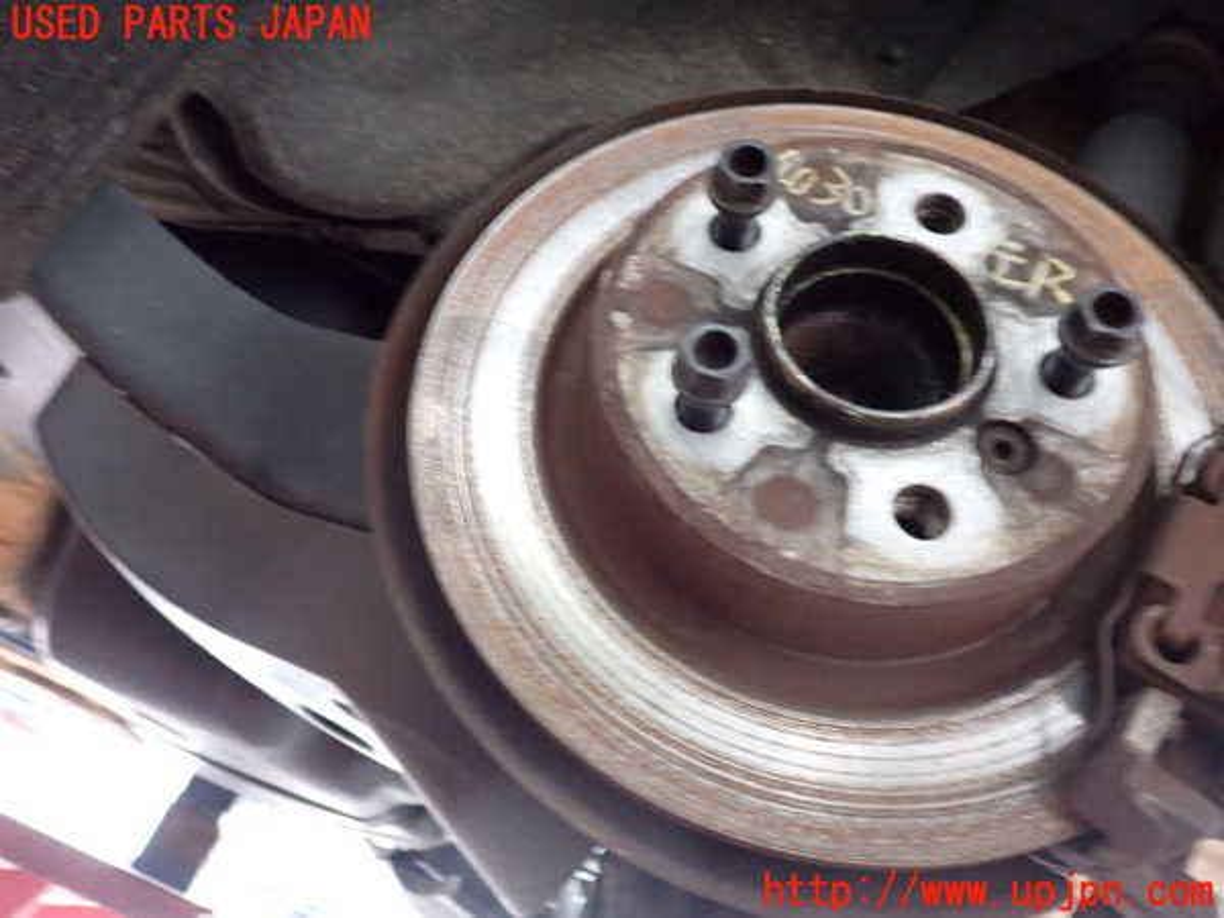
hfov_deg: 60.0
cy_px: 459
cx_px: 612
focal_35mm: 30
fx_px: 1061
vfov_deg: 46.8
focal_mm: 5.4
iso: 640
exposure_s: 1/30
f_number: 2.3
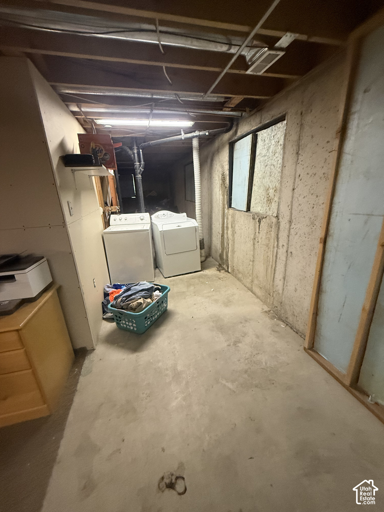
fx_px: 207
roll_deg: +2.7
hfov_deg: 85.7
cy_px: 256
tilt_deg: -17.0
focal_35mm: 14
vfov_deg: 102.1
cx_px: 192
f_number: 2.2
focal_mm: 2.22
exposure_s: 1/60
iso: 500
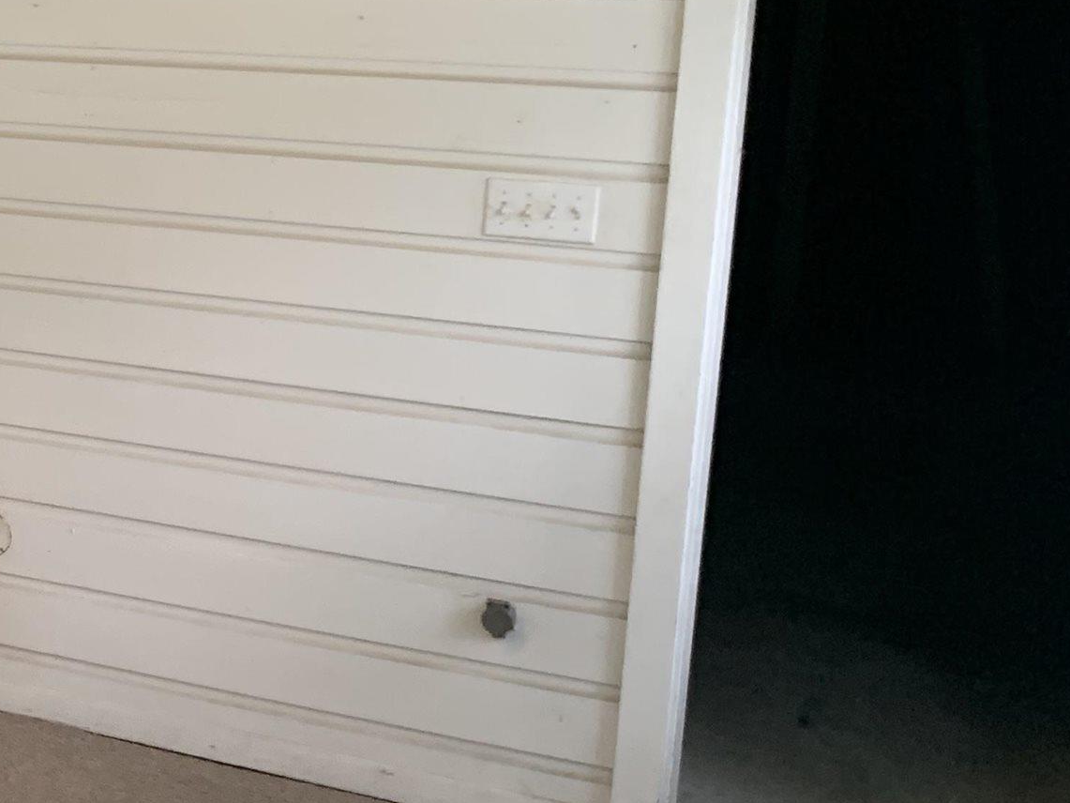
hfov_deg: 24.4
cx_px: -300
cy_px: 385
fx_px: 2164
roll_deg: -0.1
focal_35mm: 70
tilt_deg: -6.9
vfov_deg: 21.0
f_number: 1.8
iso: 160
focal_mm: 4.25
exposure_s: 1/60
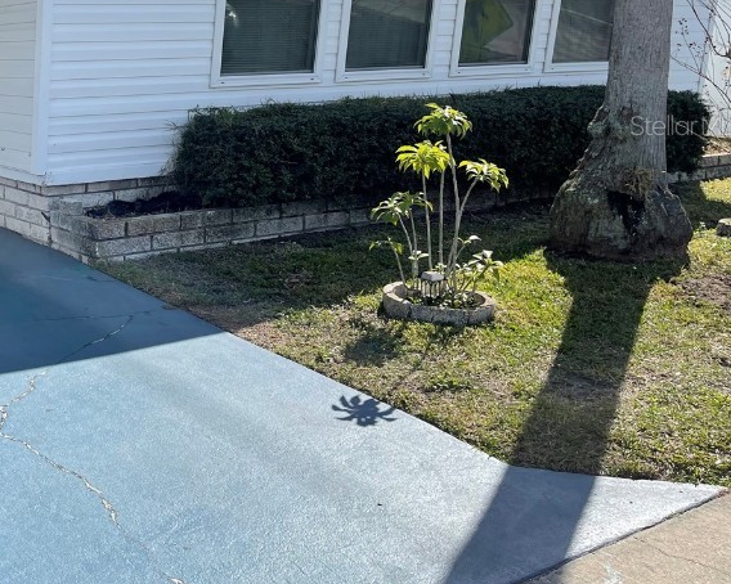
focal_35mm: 44
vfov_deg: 33.2
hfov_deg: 39.4
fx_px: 952
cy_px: 125
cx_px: 93
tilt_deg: -5.3
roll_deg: +0.8
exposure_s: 1/3086
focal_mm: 5.1
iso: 32
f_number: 1.6
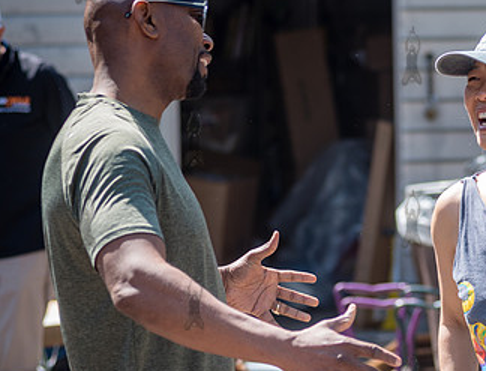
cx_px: 591
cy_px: 177
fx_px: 3587
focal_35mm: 254
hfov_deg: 7.7
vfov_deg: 5.9
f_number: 4
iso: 100
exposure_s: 1/320
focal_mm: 105
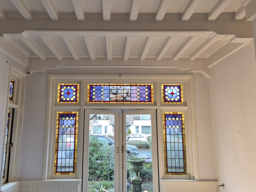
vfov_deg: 40.6
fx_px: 259
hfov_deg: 52.5
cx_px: 116
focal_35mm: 35
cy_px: 82
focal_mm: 5.4
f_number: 1.8
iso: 64
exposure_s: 1/100
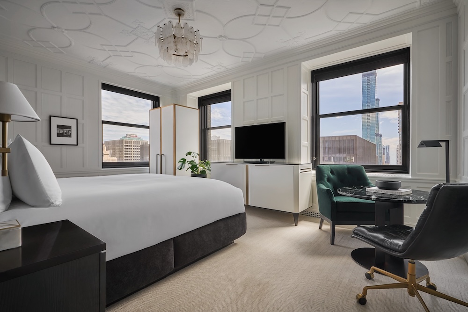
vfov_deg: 73.8
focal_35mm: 16
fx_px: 208
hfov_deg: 96.7
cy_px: 156
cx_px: 234
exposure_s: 1/13
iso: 200
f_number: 11
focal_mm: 16
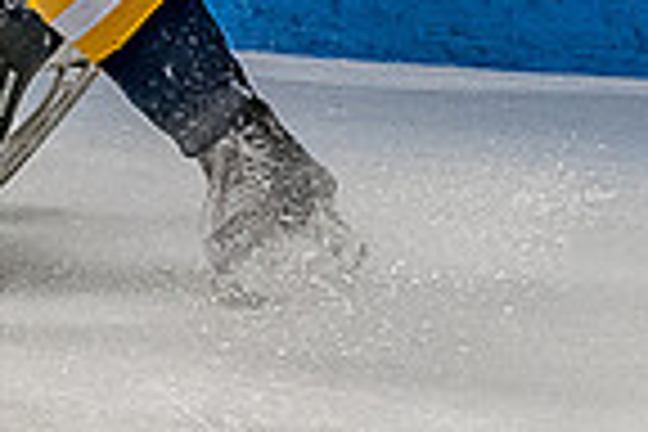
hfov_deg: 2.3
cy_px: -384
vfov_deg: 1.5
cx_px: -341
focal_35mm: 912
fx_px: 16415
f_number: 3.5
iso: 1250
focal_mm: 80
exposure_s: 1/800
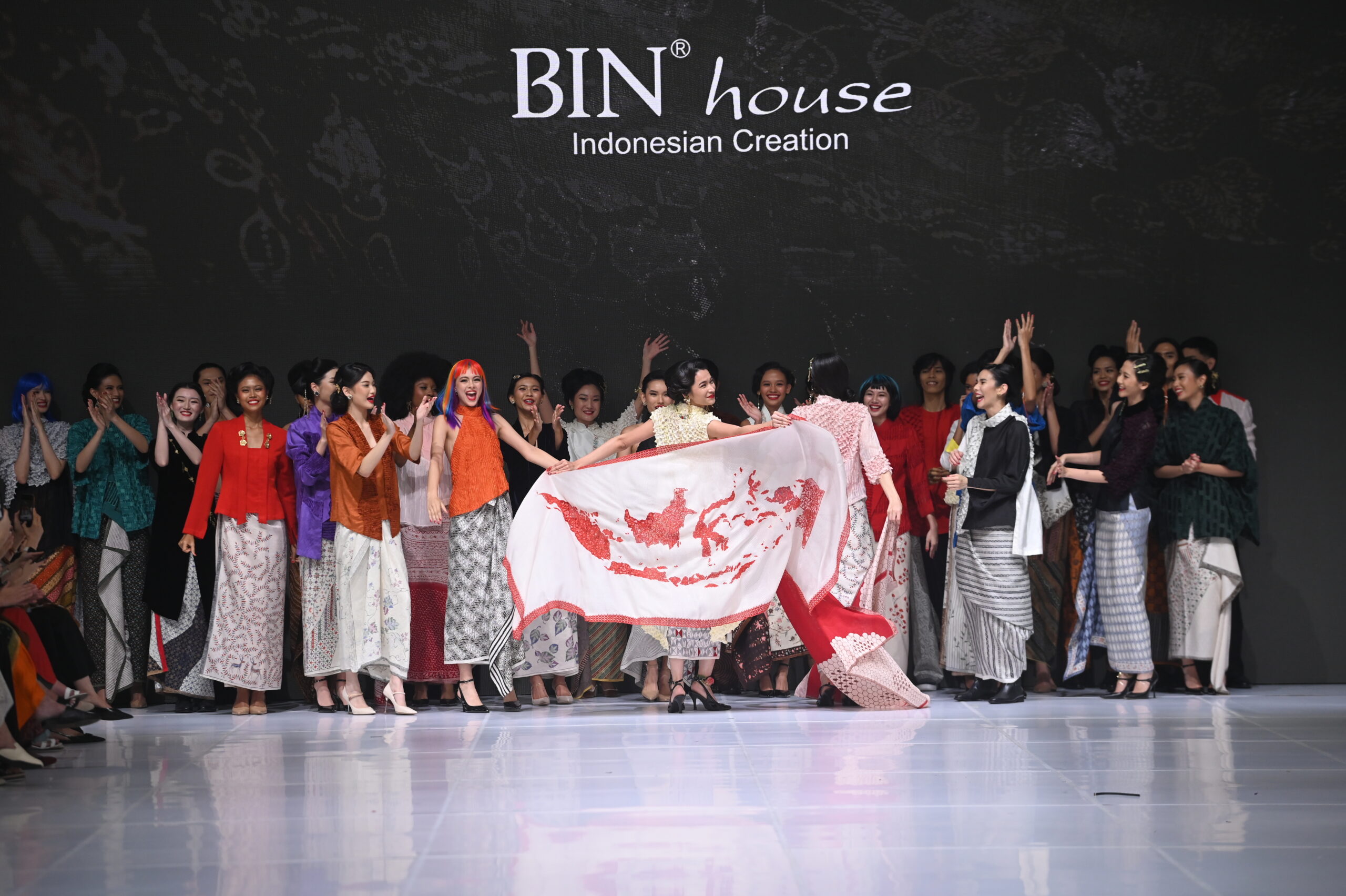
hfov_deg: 11.8
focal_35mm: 175
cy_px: 448
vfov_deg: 7.8
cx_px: 673
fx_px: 6538
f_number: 4
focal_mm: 175
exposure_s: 1/1000
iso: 1250
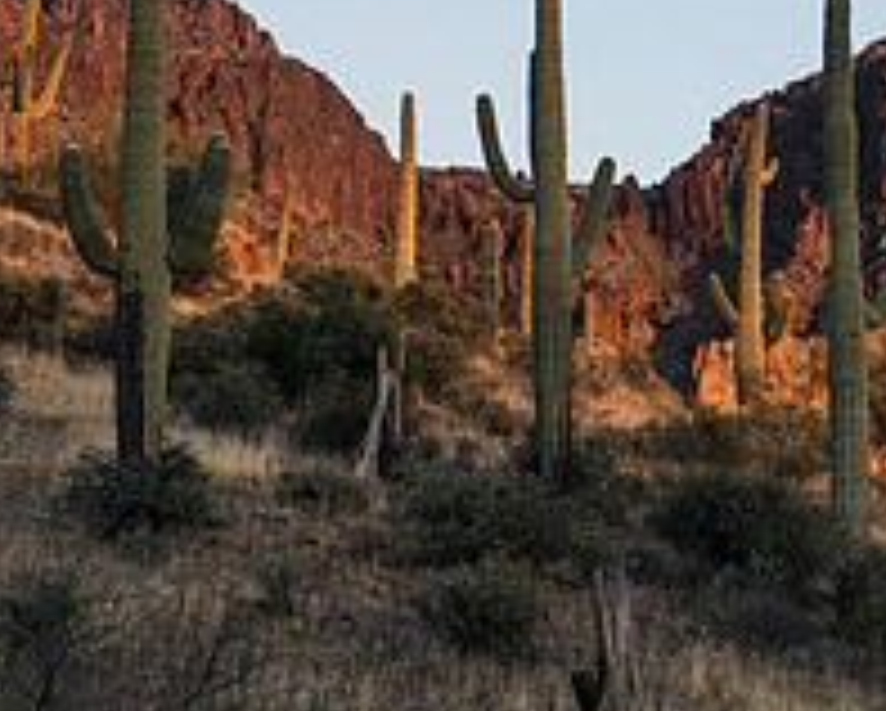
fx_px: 4200
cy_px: 412
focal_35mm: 160
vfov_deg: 9.7
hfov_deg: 12.0
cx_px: 724
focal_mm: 58
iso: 1000
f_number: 6.3
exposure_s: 1/250
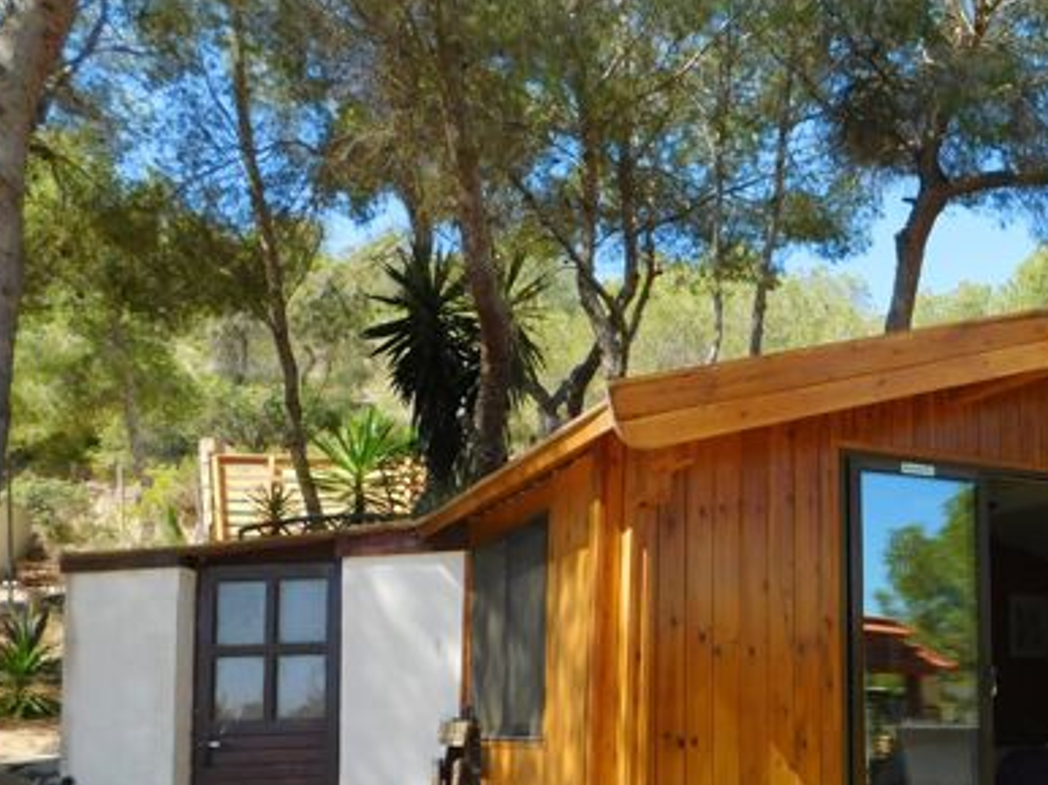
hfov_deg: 41.7
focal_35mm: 42
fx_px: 1271
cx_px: 916
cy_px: 622
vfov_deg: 33.4
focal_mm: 4
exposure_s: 1/640
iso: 125
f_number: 3
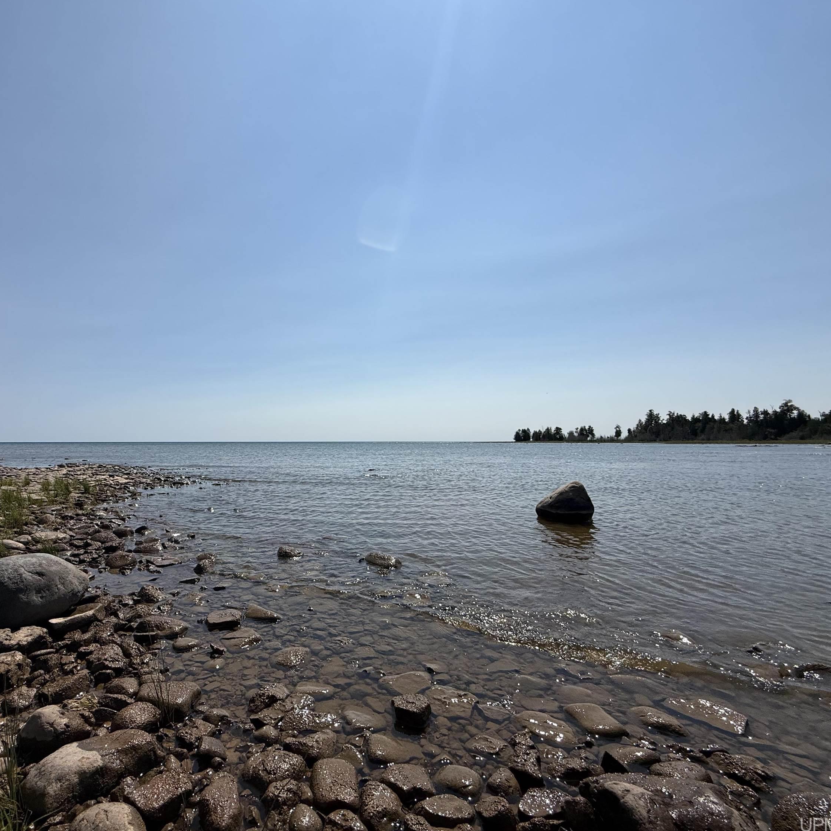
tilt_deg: +4.2
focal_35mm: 17
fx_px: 462
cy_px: 415
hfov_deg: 82.9
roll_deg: +0.2
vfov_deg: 84.0
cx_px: 332
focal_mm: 2.22
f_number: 2.2
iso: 50
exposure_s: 1/6173
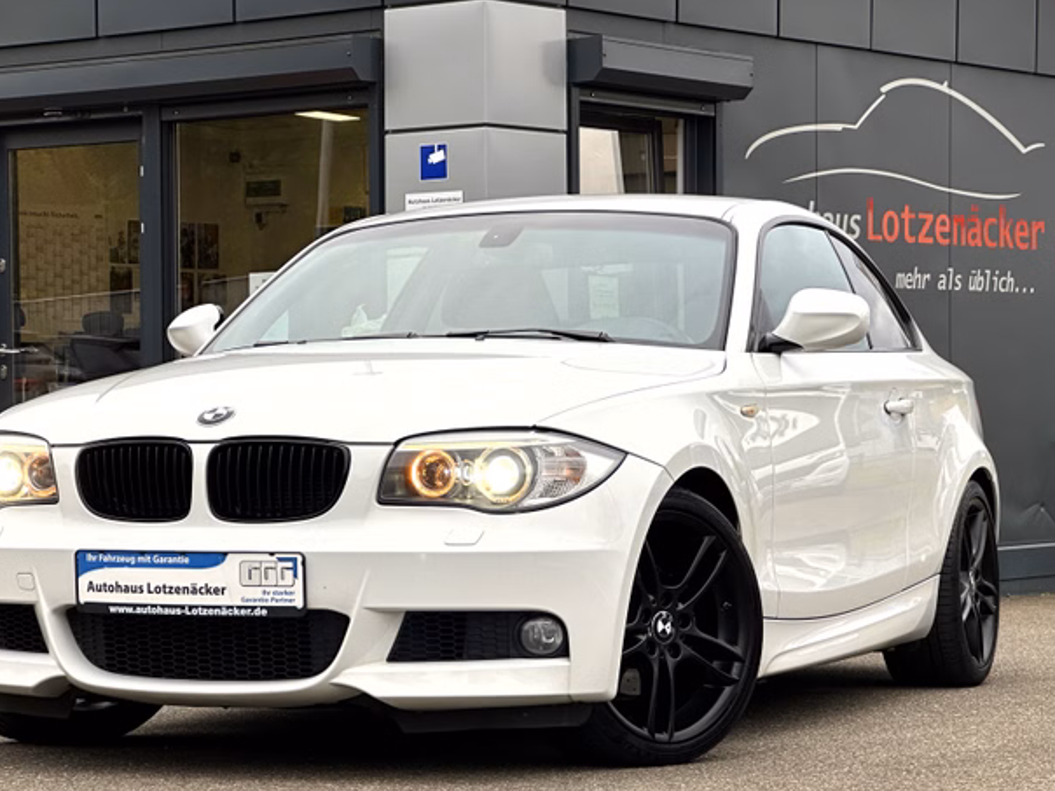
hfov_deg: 19.2
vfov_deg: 14.5
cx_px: 440
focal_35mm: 102
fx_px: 3109
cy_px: 519
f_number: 2.8
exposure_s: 1/99
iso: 50
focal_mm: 9
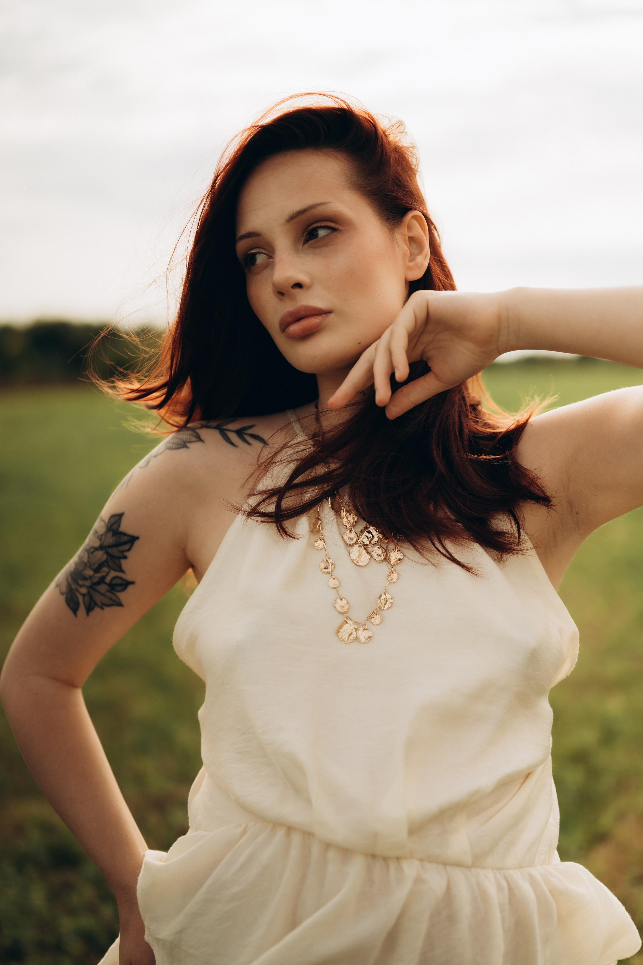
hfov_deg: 26.5
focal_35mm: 51
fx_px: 1366
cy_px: 488
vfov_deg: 38.9
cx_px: 328
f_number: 1.8
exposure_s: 1/5000
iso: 100
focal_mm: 50
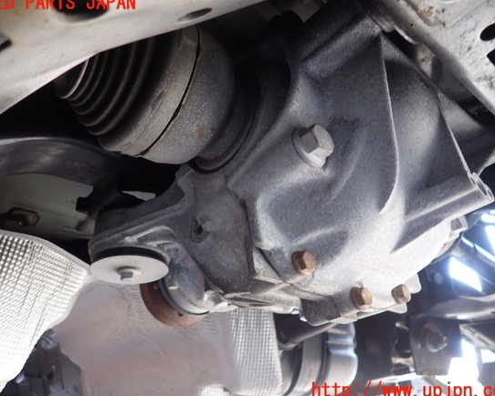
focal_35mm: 27
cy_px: 197
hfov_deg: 64.0
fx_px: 396
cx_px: 244
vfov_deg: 53.2
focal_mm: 4.5
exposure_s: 1/60
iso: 200
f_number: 2
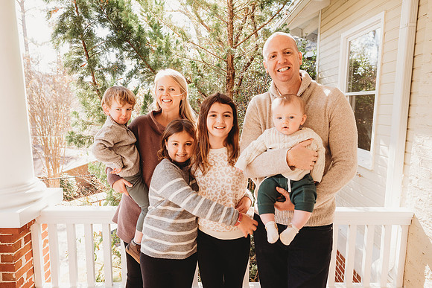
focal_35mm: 24
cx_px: 216
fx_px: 288
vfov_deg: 53.2
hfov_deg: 73.7
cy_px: 144
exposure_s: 1/200
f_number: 4.5
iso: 400
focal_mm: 24
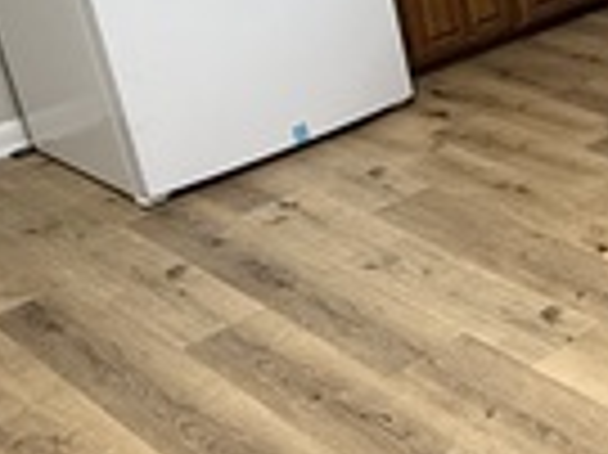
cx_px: 1025
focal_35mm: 69
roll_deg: +2.2
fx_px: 1211
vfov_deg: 20.5
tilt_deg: -19.2
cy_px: -13
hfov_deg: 21.3
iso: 250
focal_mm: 2.22
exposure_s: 1/60
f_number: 2.2
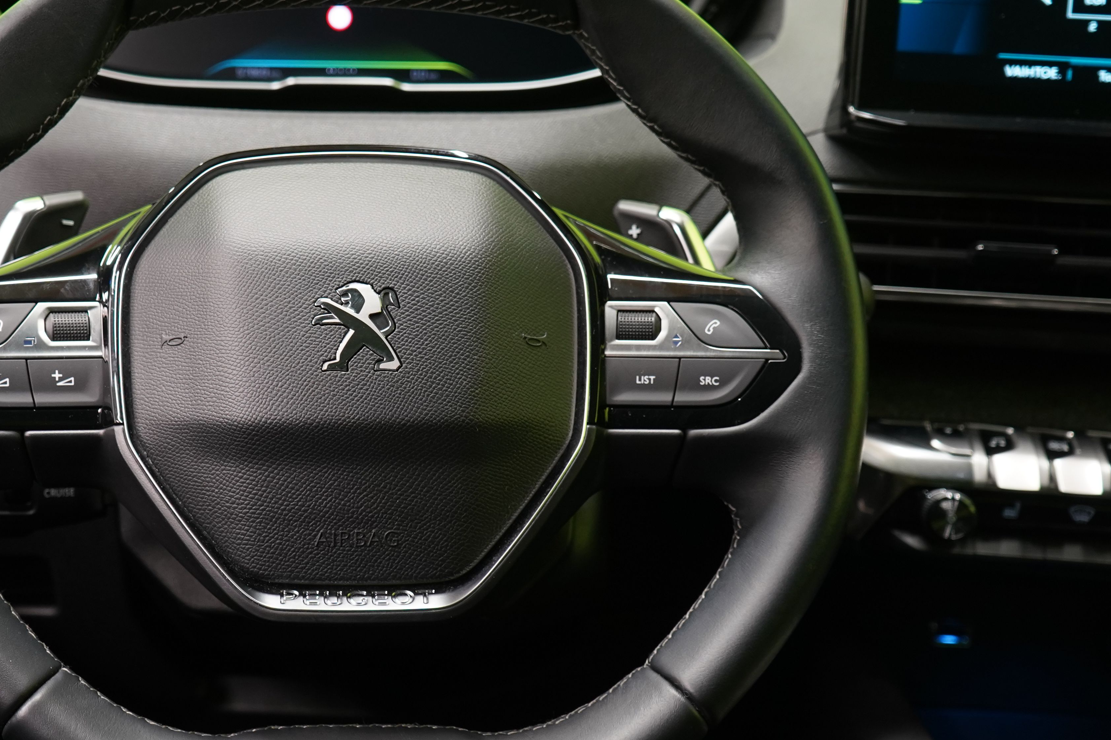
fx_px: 1821
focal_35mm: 59
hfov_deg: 33.6
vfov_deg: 23.0
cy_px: 339
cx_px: 367
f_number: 5
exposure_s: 1/25
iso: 1250
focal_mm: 33
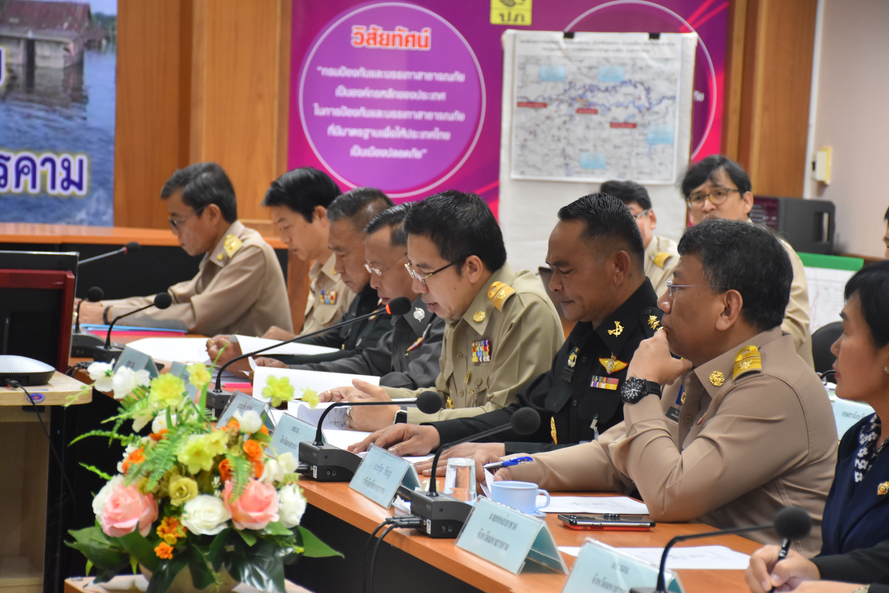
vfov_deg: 11.4
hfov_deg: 17.1
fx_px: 2963
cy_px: 296
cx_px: 444
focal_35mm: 120
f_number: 5.3
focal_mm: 80
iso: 1100
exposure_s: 1/60
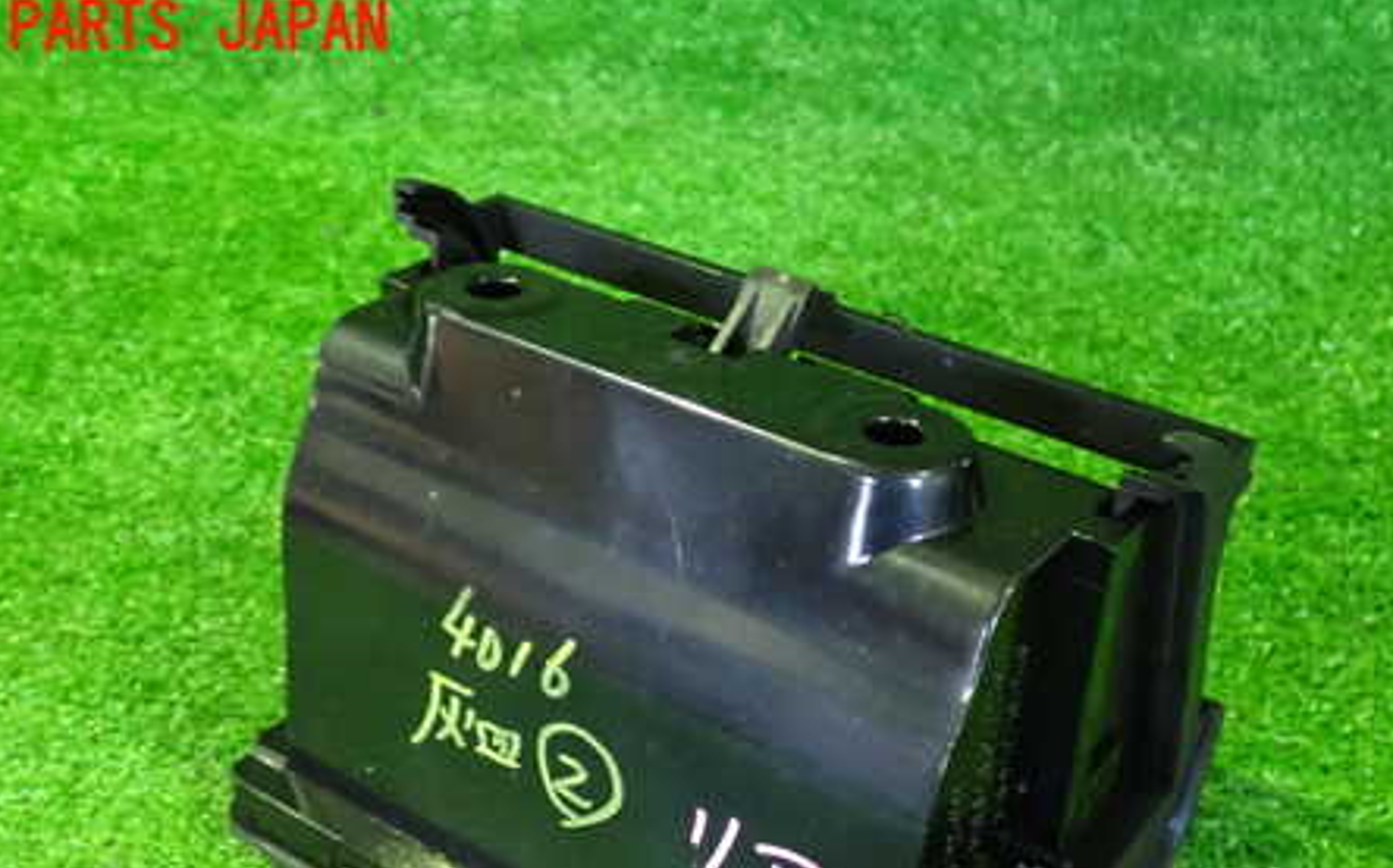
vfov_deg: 29.2
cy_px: 696
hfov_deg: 46.2
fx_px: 1632
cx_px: 759
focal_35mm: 43
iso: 1250
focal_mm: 5.4
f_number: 2.3
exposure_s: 1/25
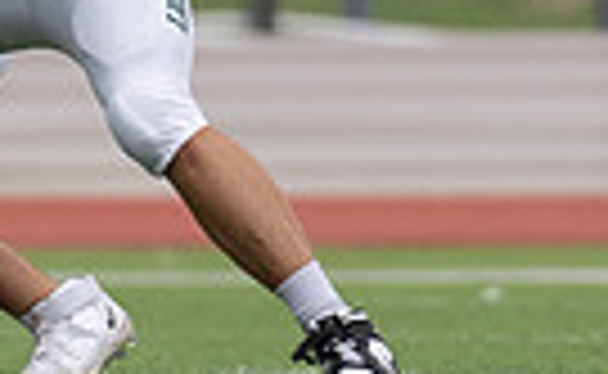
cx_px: 11
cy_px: 51
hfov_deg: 1.5
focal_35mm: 1372
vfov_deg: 0.9
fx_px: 22631
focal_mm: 200
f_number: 2.8
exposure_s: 1/1250
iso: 250
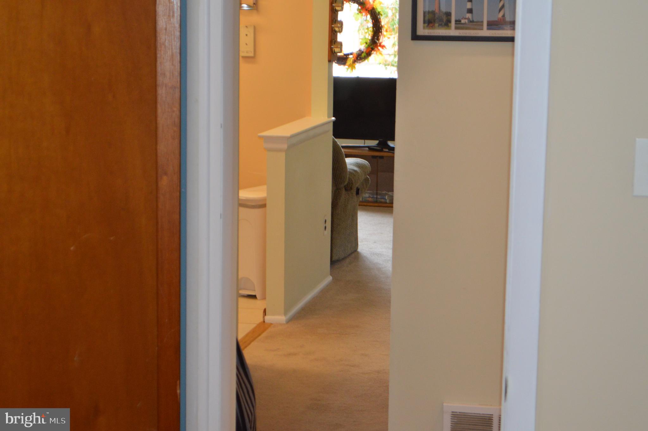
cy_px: 216
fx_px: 1403
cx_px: 324
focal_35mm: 78
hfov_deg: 26.0
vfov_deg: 17.5
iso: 900
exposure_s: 1/60
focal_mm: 52
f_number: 5.6
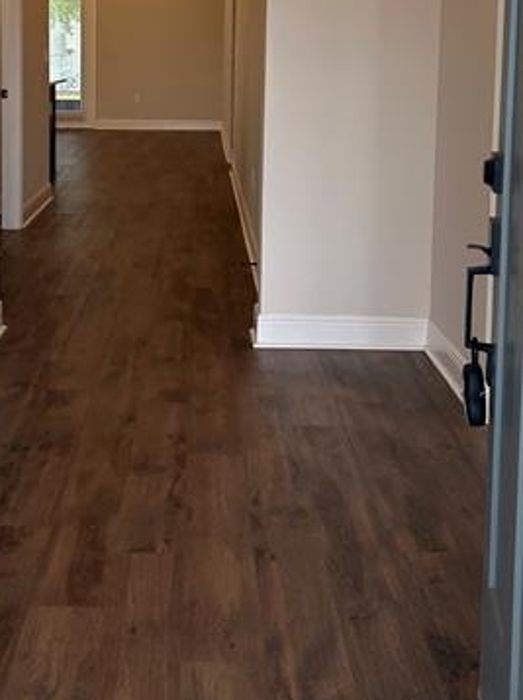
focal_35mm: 56
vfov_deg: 33.5
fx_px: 1130
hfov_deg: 25.9
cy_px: 149
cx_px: 165
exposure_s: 1/120
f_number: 1.5
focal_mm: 5.7
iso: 50
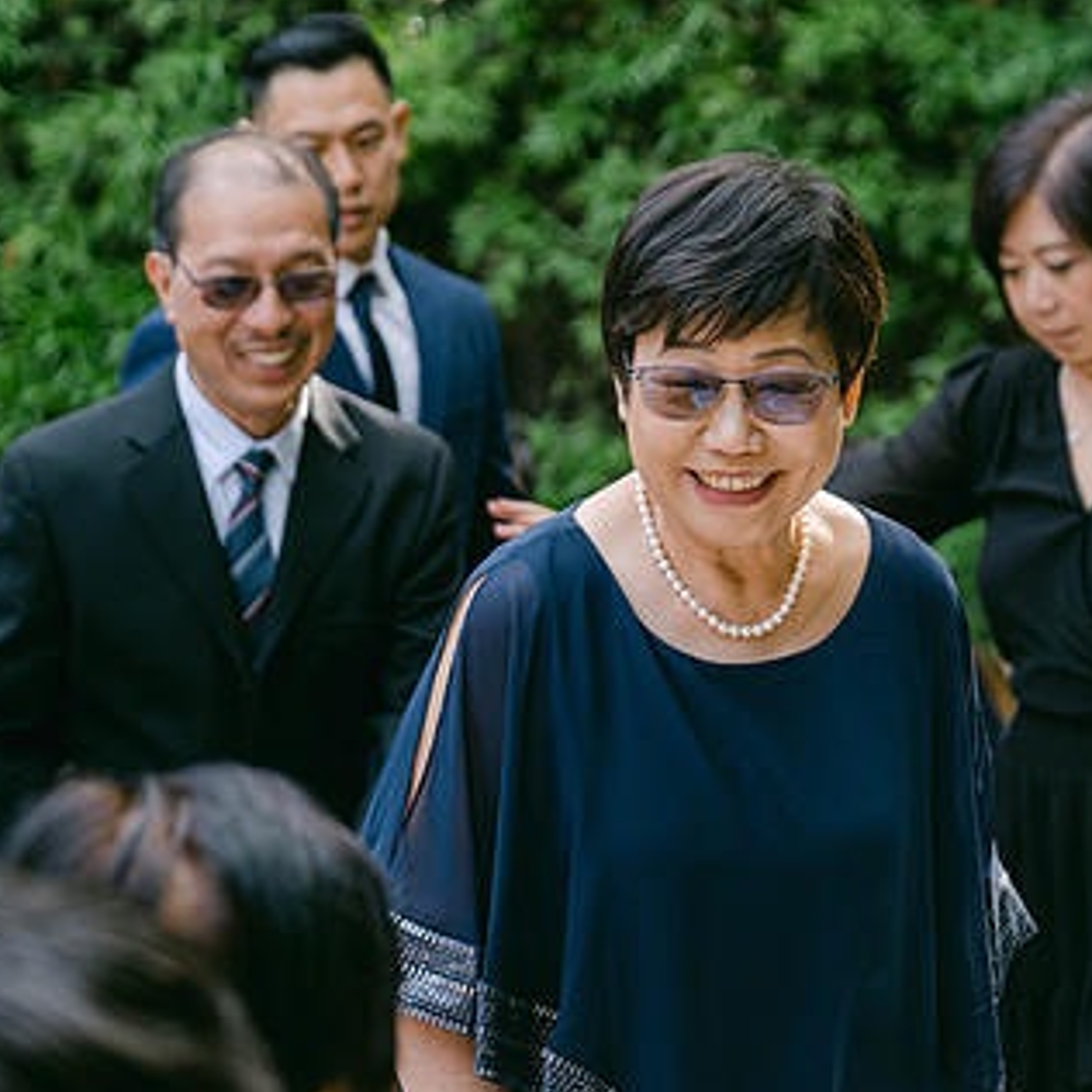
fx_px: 5603
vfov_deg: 11.1
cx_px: 757
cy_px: 551
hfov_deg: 11.1
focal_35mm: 157
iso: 320
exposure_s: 1/150
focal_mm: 66
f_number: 2.8
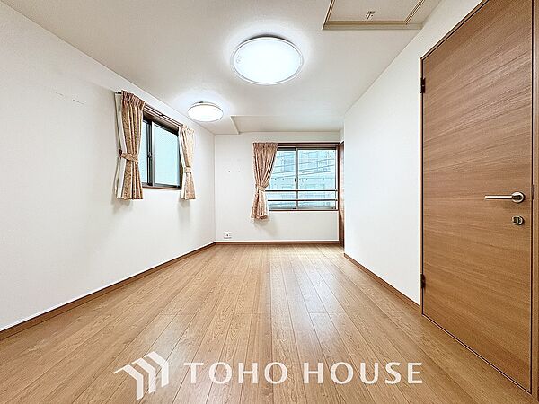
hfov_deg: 102.1
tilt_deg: -0.2
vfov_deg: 85.7
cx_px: 270
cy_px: 202
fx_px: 218
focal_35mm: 14
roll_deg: +1.1
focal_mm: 2.22
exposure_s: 1/105
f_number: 2.2
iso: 200
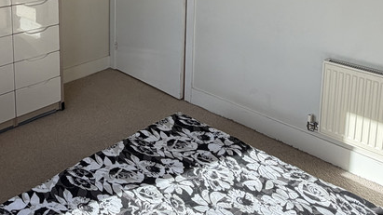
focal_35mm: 38
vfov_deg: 28.2
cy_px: -24
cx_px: 118
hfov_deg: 51.5
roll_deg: +0.3
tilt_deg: -8.0
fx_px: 386
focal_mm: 2.22
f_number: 2.2
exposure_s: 1/307
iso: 50
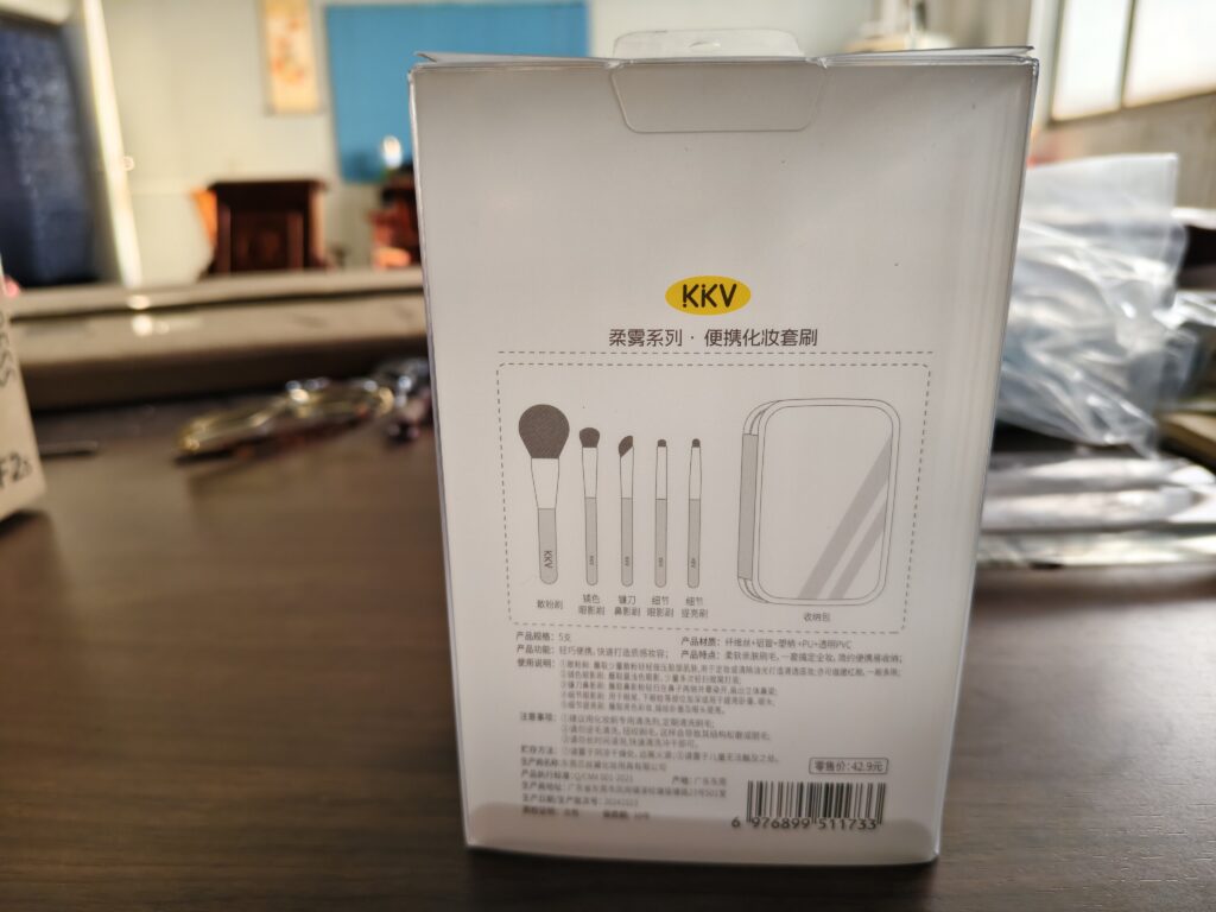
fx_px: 808
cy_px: 456
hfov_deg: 73.9
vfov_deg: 58.9
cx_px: 608
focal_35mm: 23
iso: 96
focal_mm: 5.56
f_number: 1.88
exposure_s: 1/100
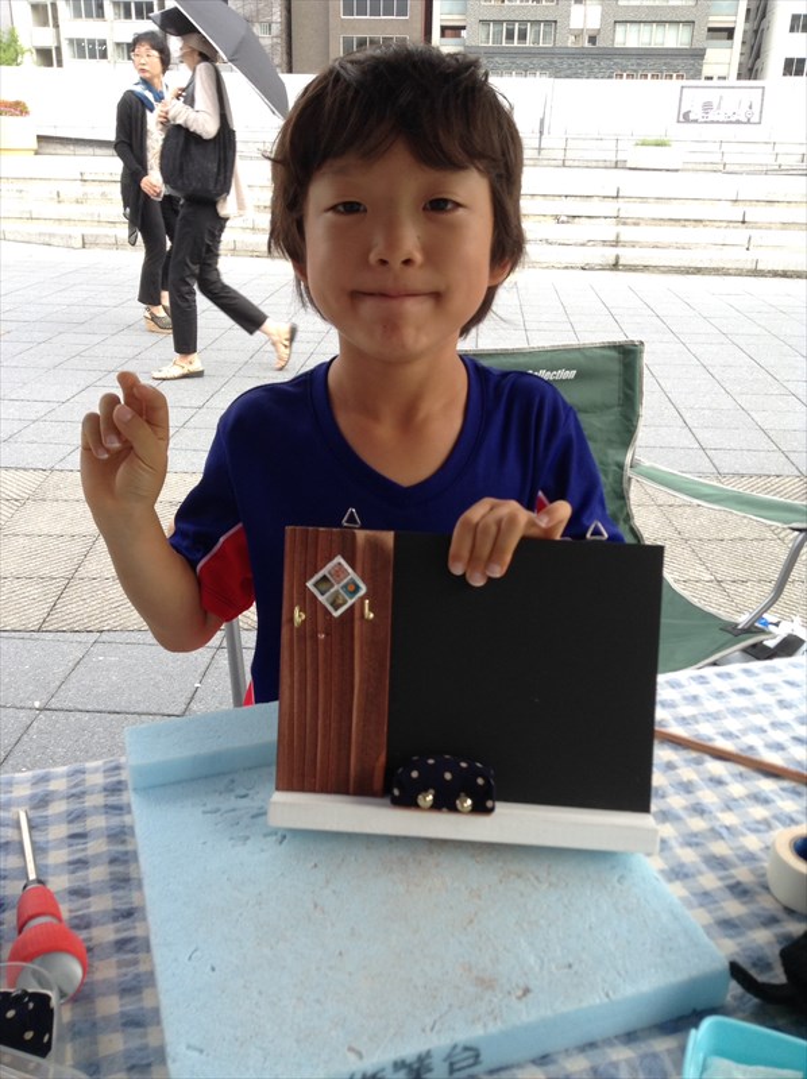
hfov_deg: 42.9
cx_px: 404
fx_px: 1028
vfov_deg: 55.4
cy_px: 540
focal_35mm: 33
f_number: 2.4
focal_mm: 3.3
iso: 32
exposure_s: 1/120
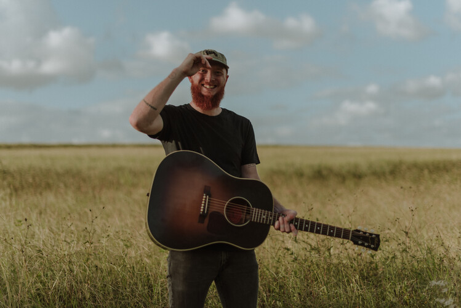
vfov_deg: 27.0
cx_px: 230
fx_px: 640
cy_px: 154
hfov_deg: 39.6
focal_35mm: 50
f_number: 2
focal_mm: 50
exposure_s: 1/3200
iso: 100
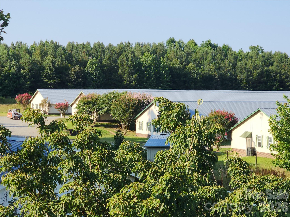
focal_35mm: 69
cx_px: 145
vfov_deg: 21.3
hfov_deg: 28.2
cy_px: 108
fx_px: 578
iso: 40
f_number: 2.4
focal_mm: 7.9
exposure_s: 1/1064
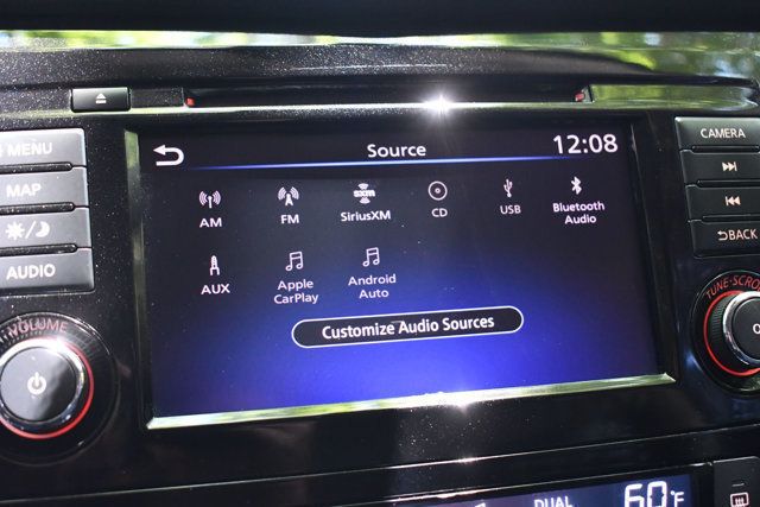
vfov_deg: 29.3
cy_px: 254
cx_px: 380
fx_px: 971
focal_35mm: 46
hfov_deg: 42.7
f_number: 4.2
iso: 3200
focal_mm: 31
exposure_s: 1/80
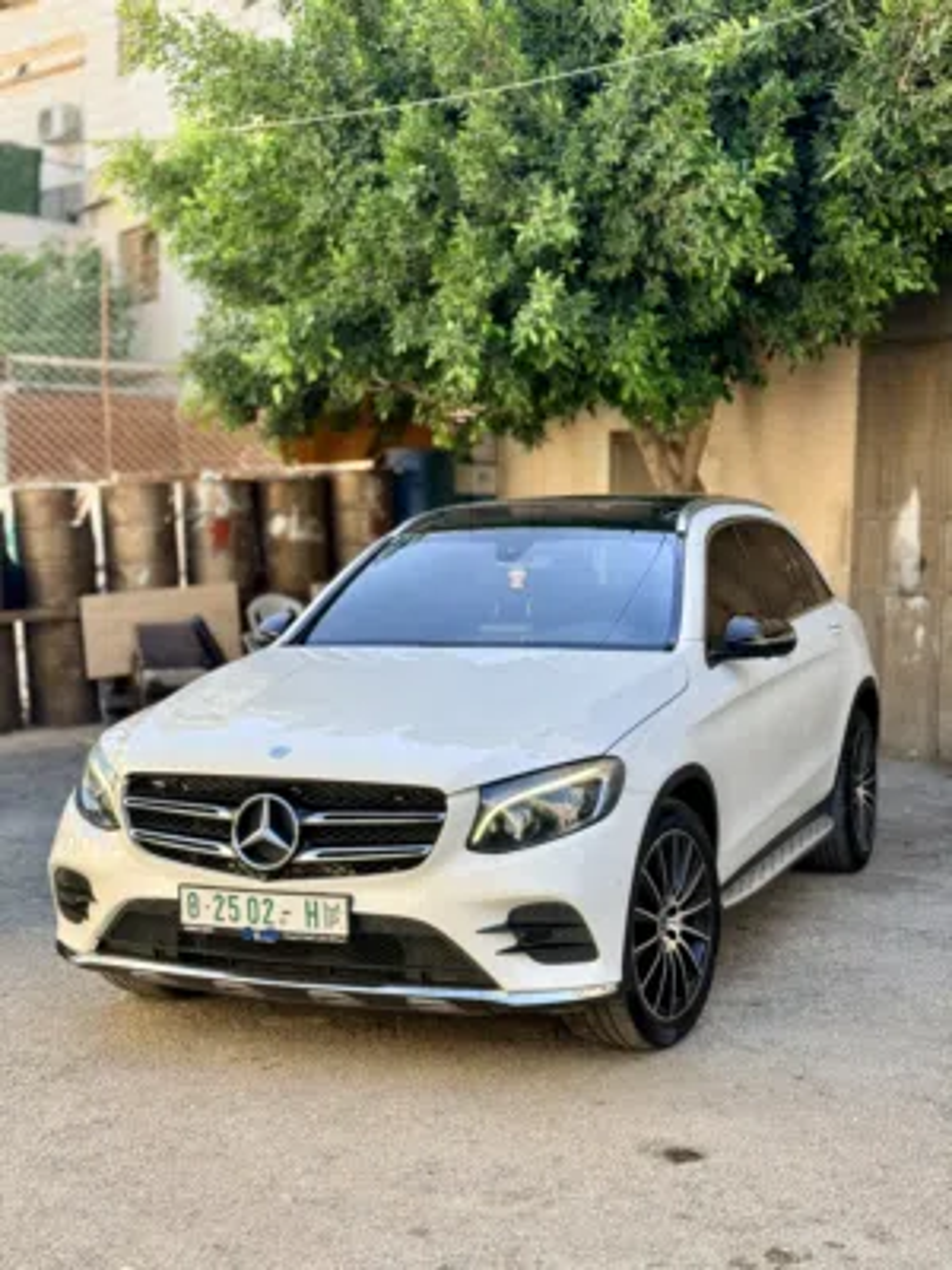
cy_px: 635
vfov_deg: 39.7
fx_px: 1760
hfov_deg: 30.3
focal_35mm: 48
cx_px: 476
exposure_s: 1/928
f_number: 1.78
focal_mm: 6.76
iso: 80
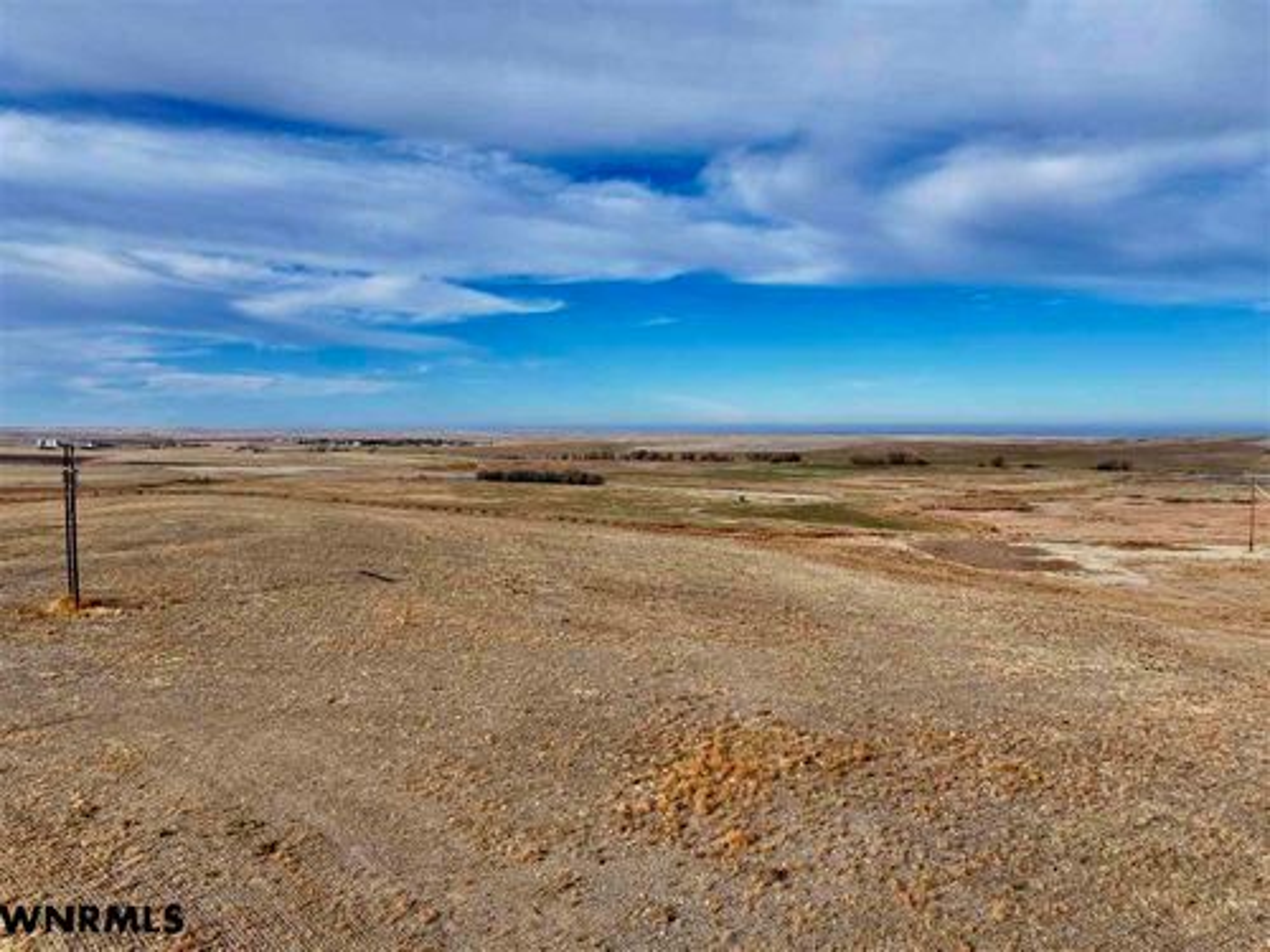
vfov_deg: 56.8
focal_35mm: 24
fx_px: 881
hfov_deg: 71.6
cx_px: 635
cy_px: 476
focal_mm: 12.29
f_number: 2.8
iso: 100
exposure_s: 1/50
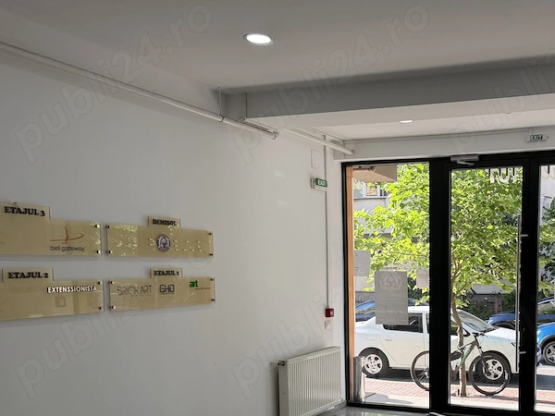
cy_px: 330
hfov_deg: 44.7
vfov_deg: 34.9
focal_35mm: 40
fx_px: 641
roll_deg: +0.2
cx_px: 438
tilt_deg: -4.9
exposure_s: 1/325
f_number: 1.78
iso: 80
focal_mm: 6.76
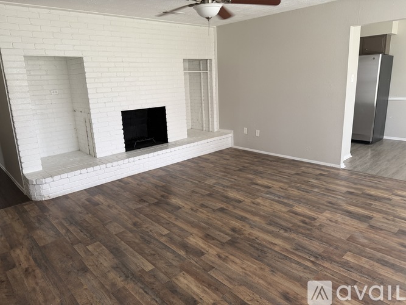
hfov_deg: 71.6
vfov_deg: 56.8
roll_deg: +1.6
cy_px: 152
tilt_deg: -14.2
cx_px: 203
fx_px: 281
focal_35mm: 24
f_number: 1.78
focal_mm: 6.76
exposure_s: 1/121
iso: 200
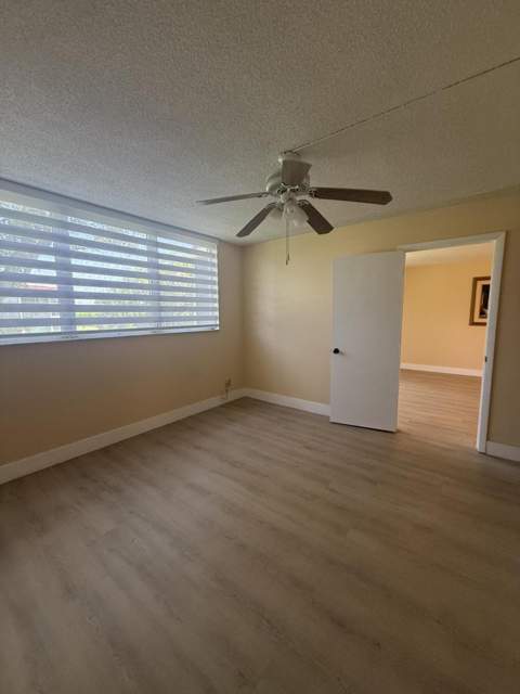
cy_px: 347
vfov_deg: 102.1
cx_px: 260
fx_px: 280
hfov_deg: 85.7
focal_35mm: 14
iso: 250
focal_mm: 2.22
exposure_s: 1/120
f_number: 2.2
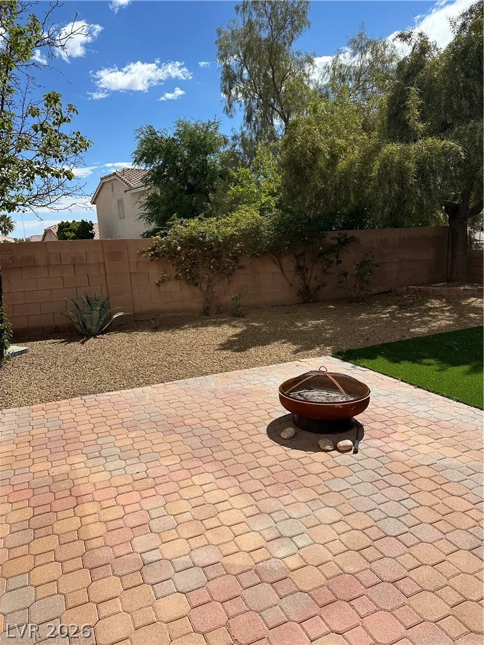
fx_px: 447
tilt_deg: -9.4
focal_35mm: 24
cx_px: 242
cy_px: 322
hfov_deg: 56.8
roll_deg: +2.7
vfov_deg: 71.6
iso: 80
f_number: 1.78
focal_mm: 6.86
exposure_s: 1/5525
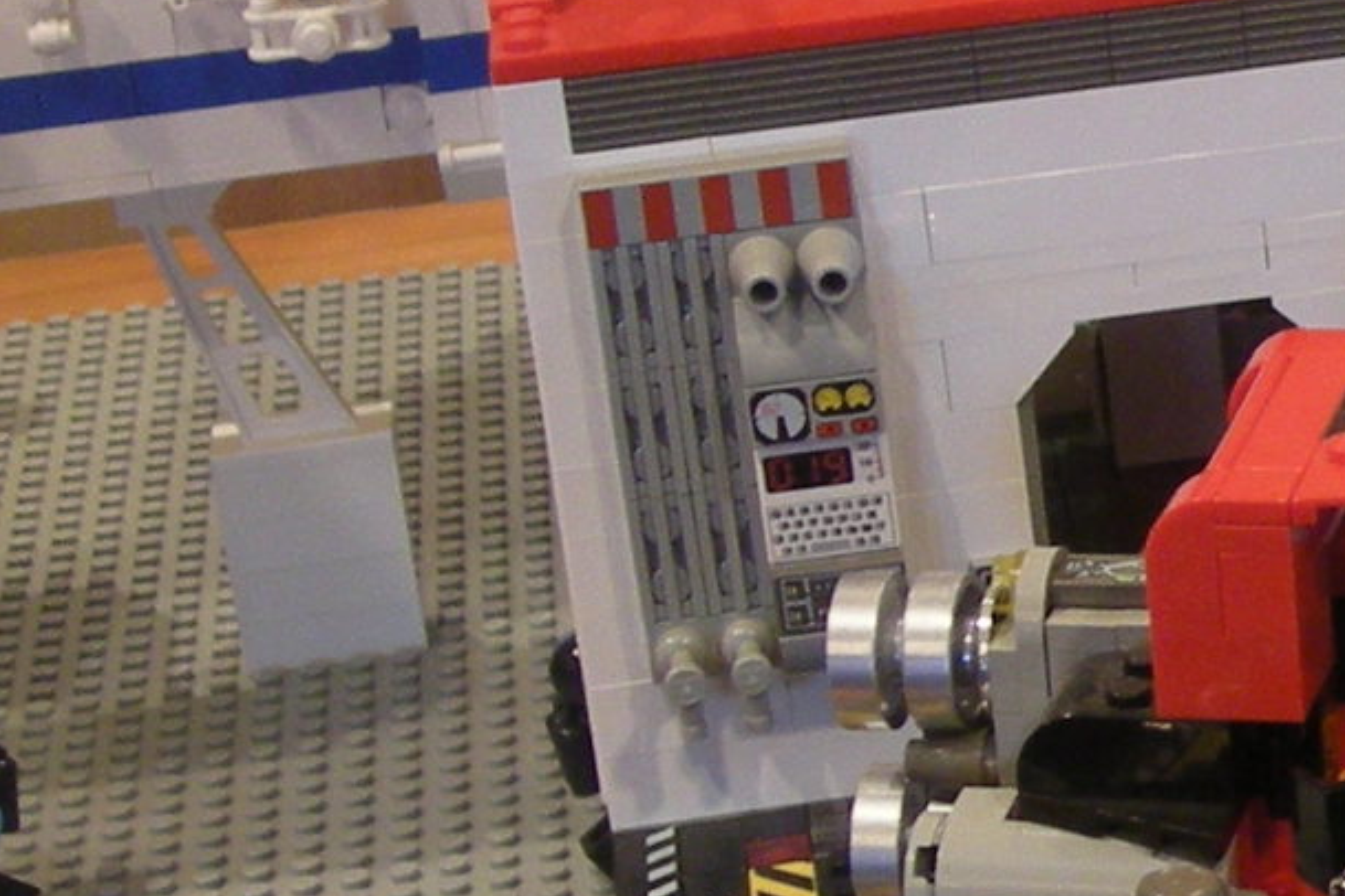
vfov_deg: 8.9
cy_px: 508
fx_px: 5791
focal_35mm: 155
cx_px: 2224
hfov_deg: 12.4
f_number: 2.8
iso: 115
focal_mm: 5.7
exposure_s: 1/7.9
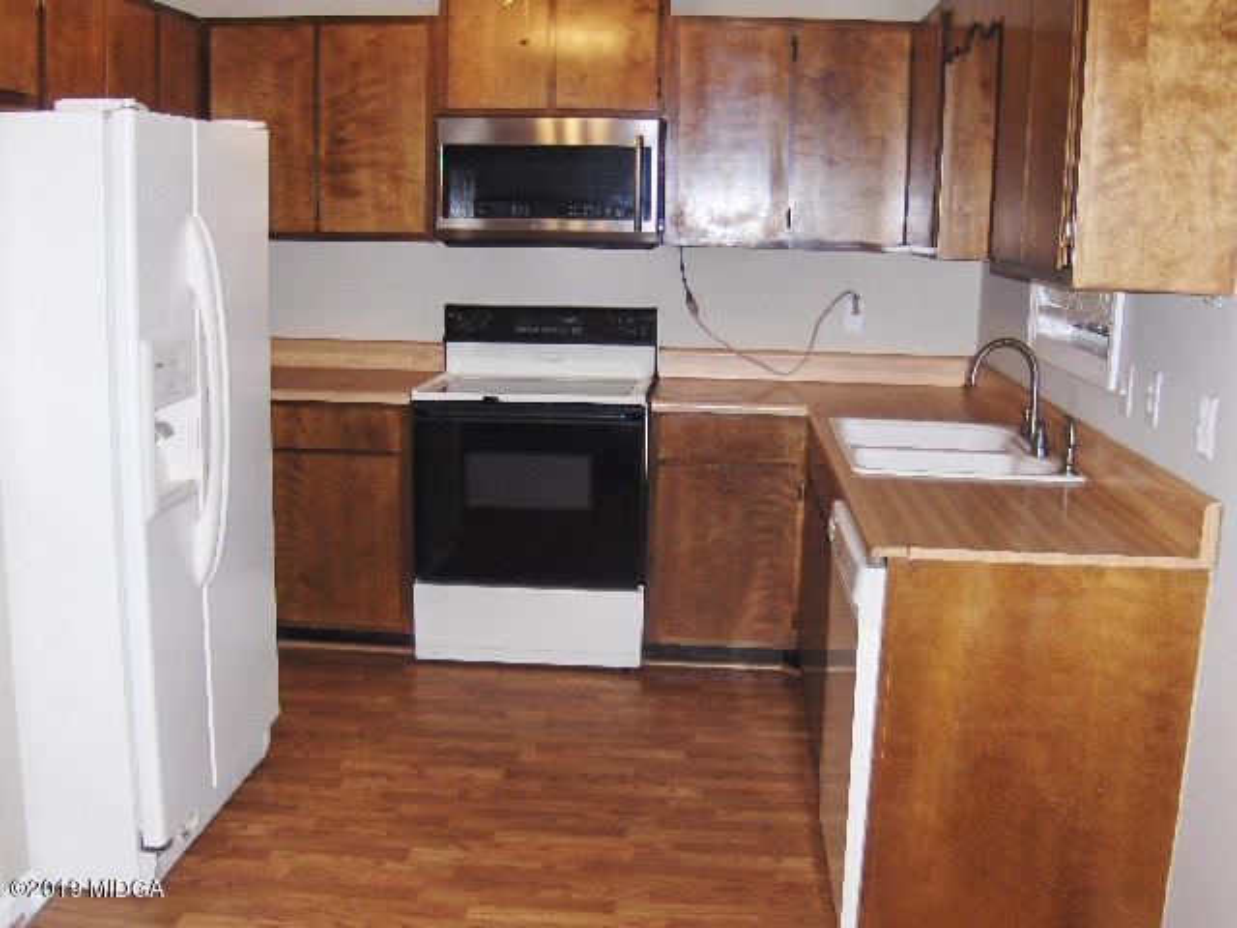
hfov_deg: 52.6
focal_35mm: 35
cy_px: 464
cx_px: 618
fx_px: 1251
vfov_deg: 40.7
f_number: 2.8
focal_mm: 7.5
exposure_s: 1/60
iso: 100
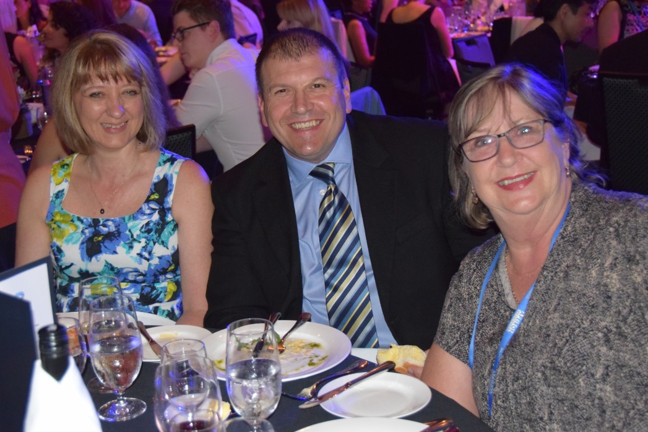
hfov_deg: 36.2
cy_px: 197
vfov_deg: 24.6
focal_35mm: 55
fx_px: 990
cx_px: 308
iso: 3200
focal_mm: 32
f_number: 4.2
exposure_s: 1/60
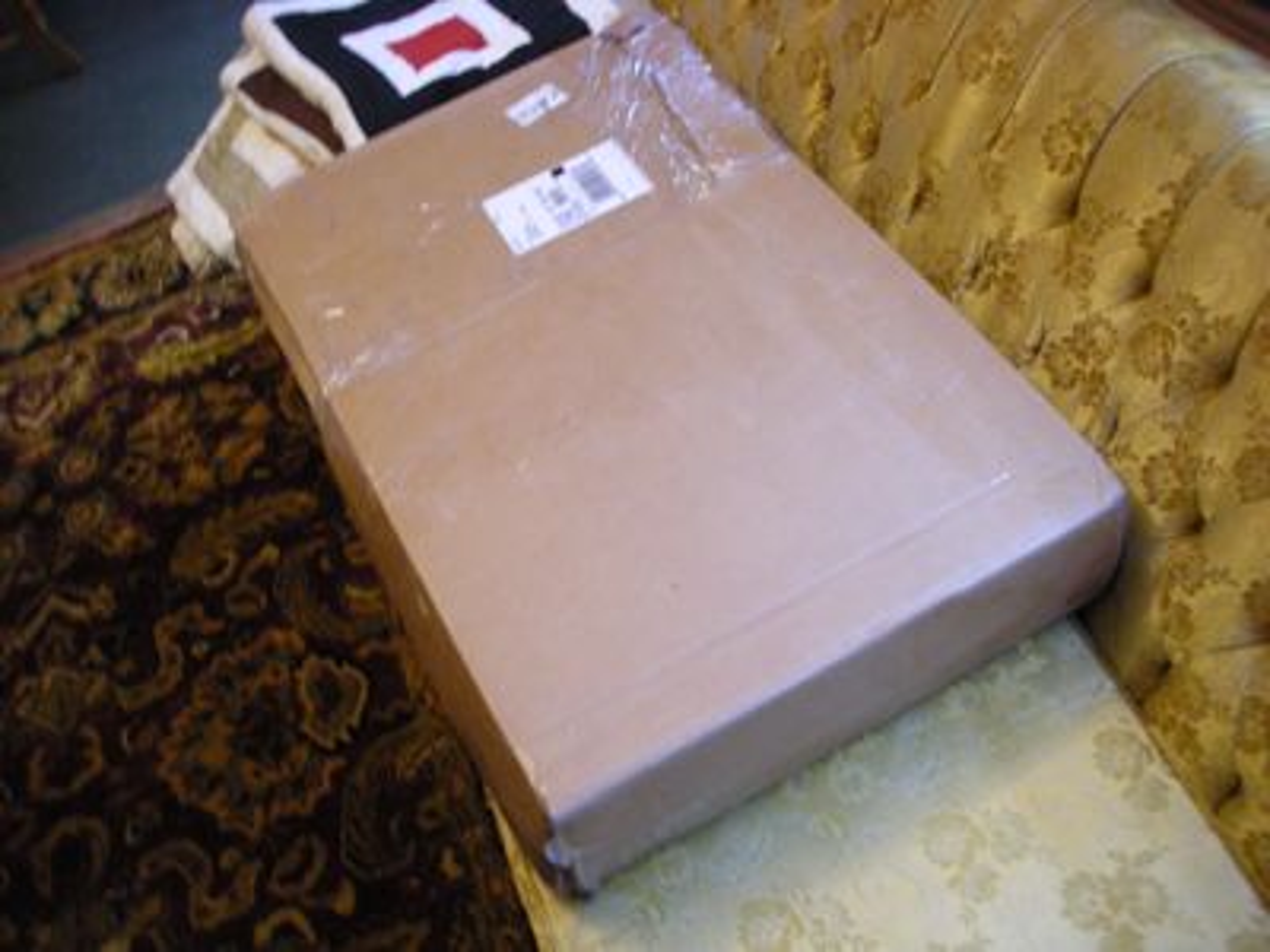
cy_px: 476
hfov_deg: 52.6
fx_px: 1284
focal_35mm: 35
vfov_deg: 40.7
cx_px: 635
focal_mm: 5.8
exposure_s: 1/8.1
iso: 270
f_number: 2.8
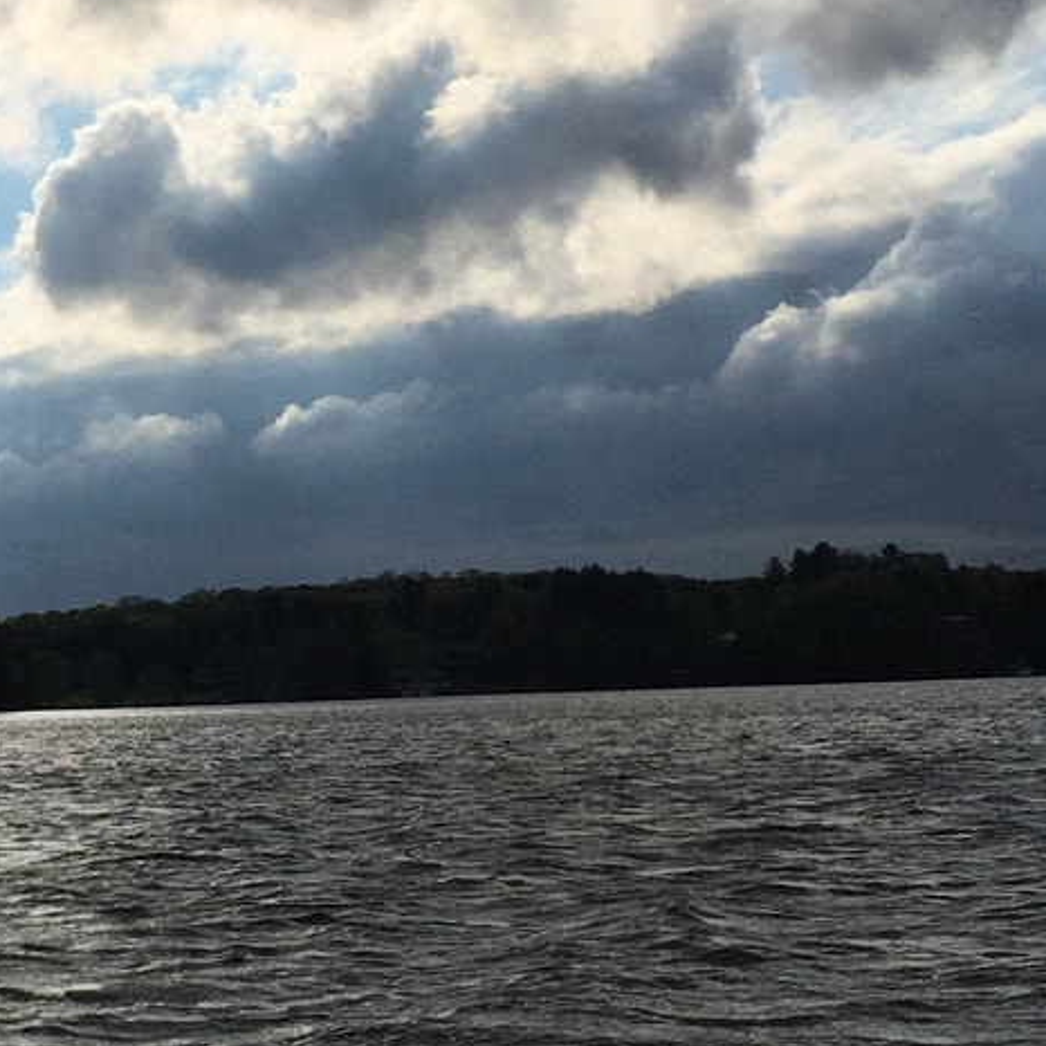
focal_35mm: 88
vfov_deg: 19.7
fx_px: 3008
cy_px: 449
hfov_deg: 19.5
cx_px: 186
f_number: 2.2
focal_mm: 4.15
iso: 32
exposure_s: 1/13333
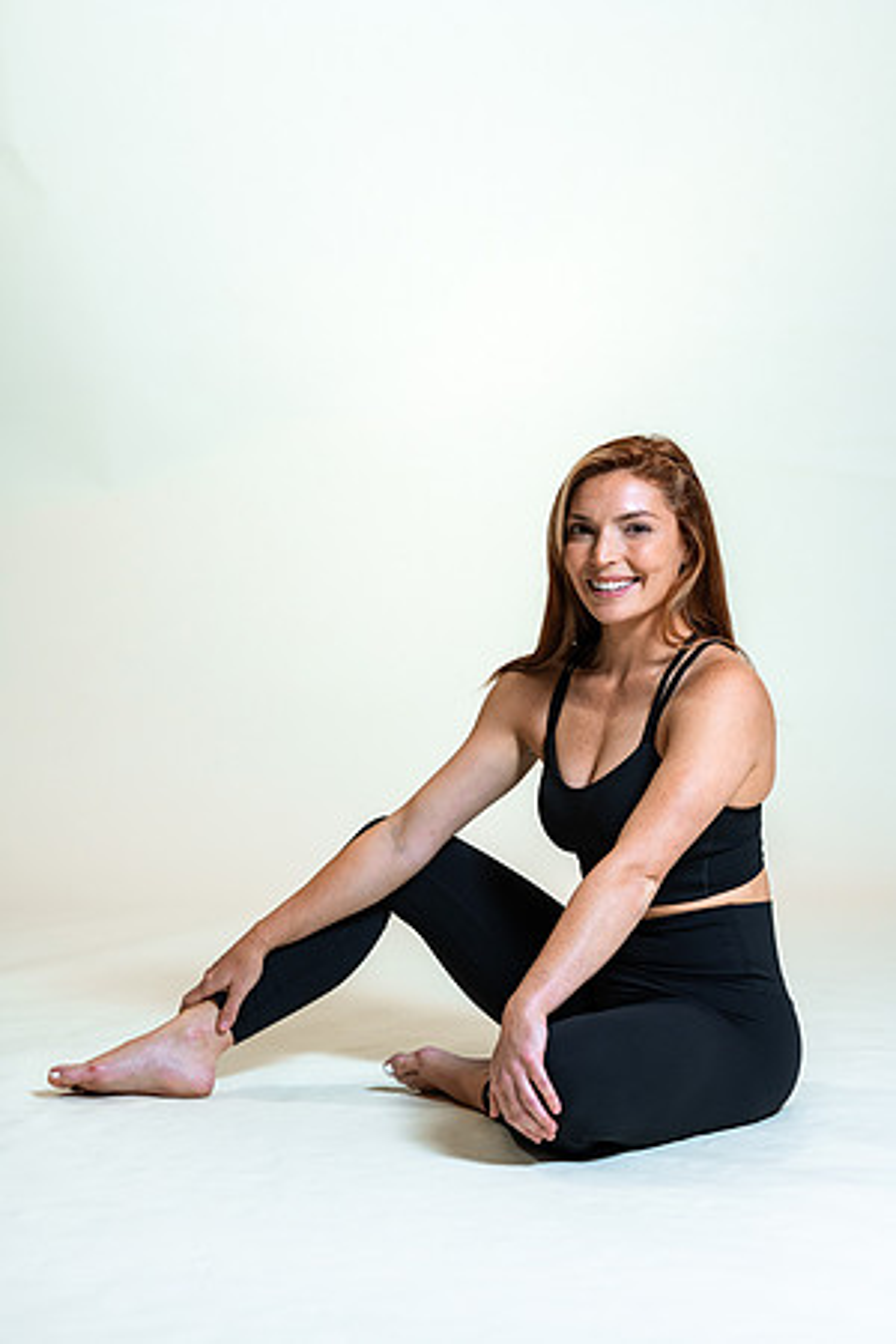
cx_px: 448
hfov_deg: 16.1
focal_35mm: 85
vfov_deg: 23.9
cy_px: 672
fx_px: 3173
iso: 320
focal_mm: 85
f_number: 4.5
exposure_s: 1/160
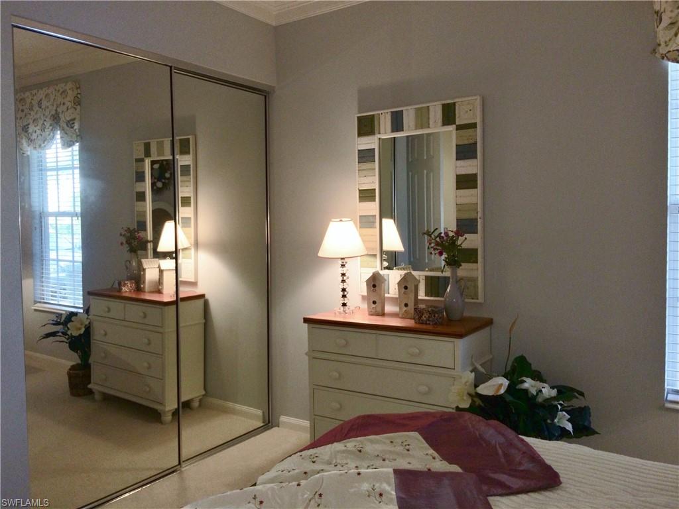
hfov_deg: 61.7
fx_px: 569
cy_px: 254
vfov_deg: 48.2
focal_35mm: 29
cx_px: 340
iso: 32
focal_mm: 4.15
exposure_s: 1/54
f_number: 2.2
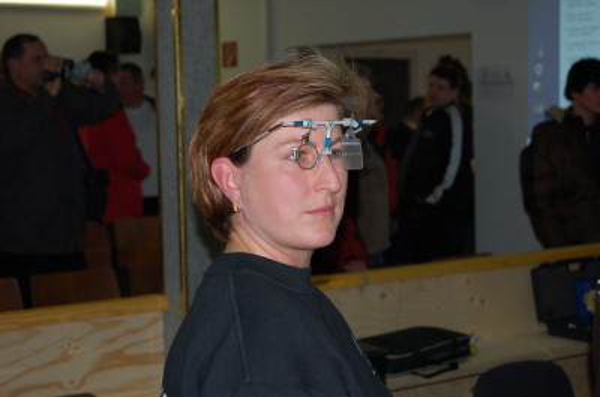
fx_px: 1372
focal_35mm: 82
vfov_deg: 16.5
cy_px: 198
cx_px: 300
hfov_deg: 24.7
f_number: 5.6
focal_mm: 55
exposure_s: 1/60
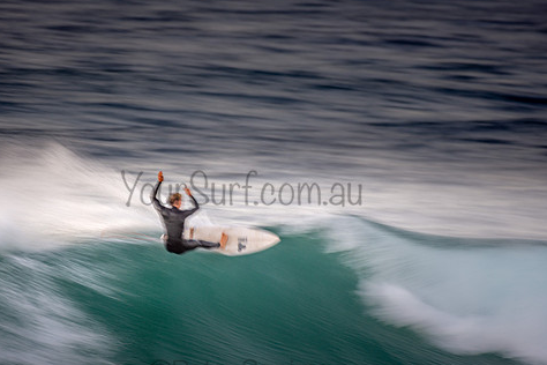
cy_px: 178
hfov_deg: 2.2
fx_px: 13932
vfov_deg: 1.5
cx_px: 240
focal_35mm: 917
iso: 110
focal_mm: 500
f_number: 5.6
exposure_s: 1/20
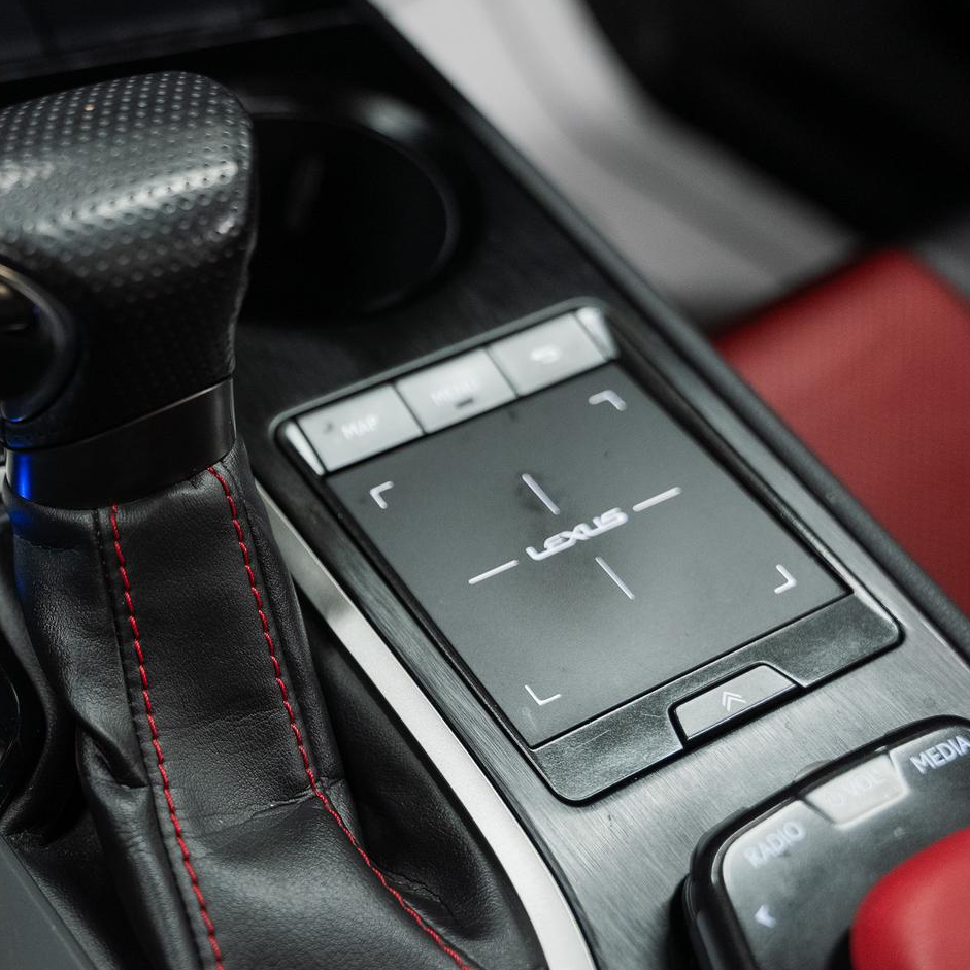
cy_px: 500
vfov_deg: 36.1
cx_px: 174
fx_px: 1490
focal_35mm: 47
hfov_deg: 34.8
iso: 1000
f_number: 3.2
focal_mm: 31.7
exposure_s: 1/40
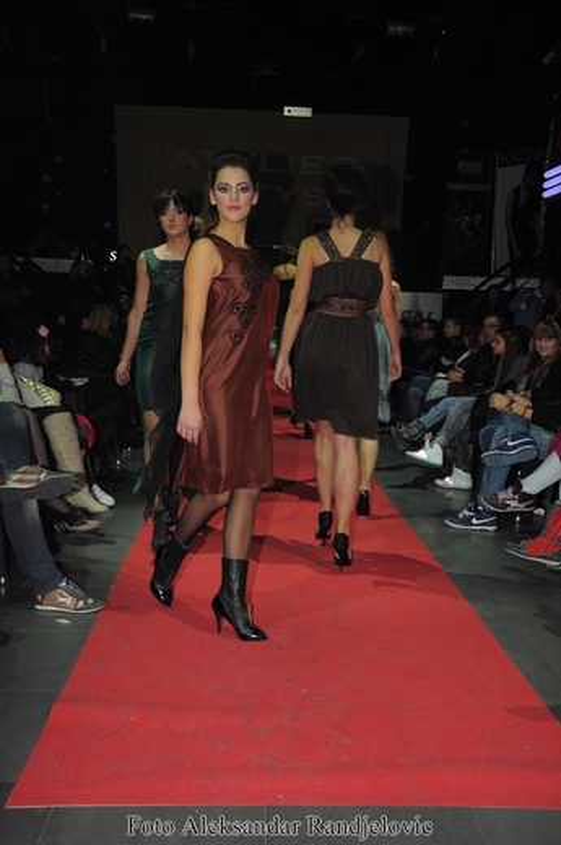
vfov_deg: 53.2
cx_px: 280
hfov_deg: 36.8
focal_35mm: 36
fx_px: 844
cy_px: 422
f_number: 7.1
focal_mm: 24
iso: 500
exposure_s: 1/60
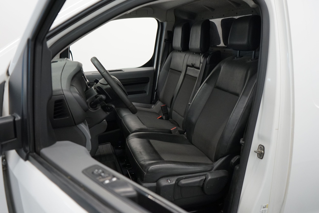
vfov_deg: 45.0
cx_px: 160
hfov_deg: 63.7
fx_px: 257
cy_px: 106
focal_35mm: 29
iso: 1600
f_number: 4
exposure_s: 1/160
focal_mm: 29
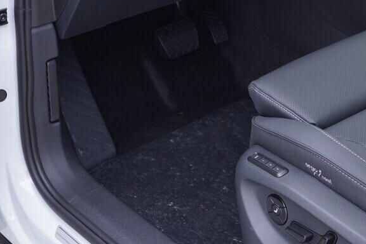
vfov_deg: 14.7
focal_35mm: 90
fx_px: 915
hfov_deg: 22.6
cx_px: 157
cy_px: -41
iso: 125
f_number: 2.8
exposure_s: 1/40
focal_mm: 24
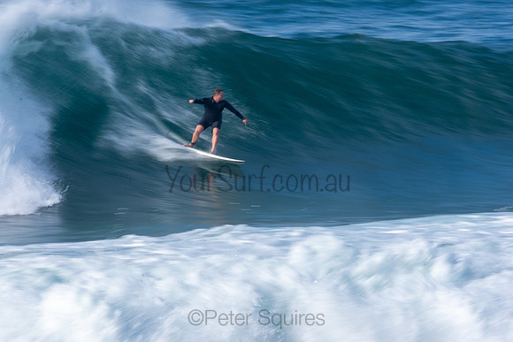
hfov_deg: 2.7
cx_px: 256
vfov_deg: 1.8
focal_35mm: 750
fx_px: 10689
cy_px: 171
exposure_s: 1/30
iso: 100
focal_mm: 500
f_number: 22
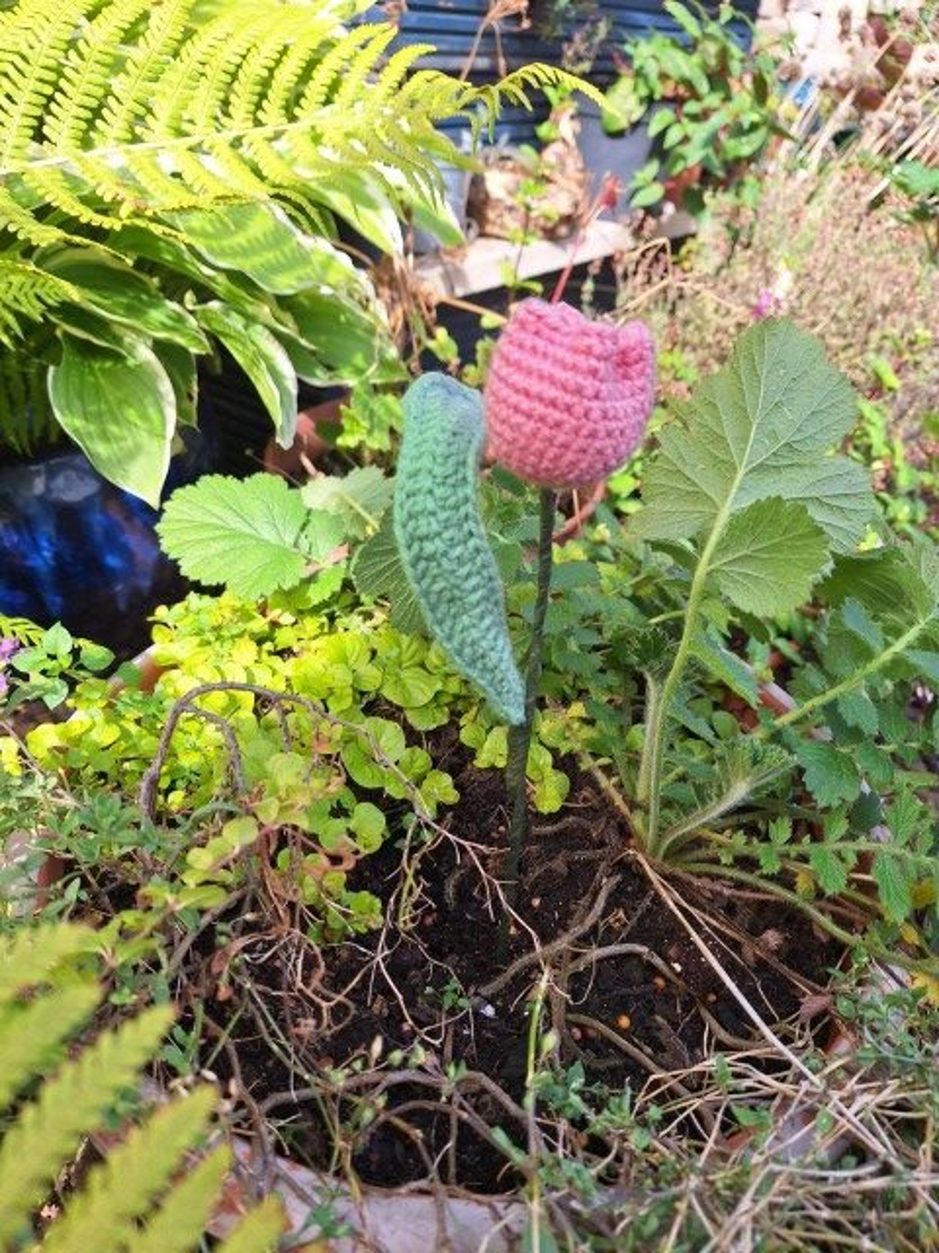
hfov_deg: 58.9
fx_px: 832
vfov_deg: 73.9
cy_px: 626
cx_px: 470
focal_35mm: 23
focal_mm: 5.54
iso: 40
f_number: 1.8
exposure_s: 1/794
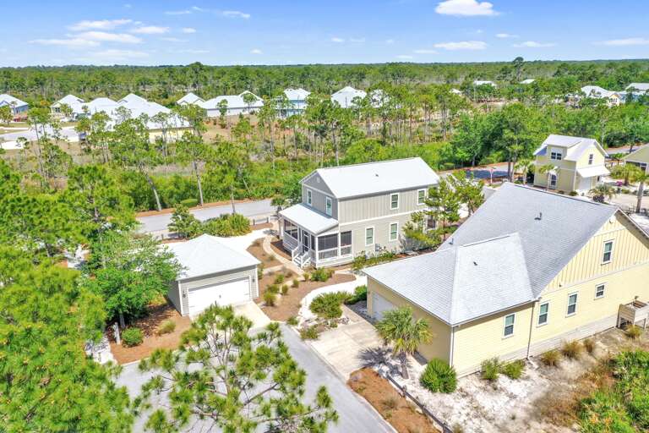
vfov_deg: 46.4
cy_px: 216
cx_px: 324
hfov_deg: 65.5
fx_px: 505
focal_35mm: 28
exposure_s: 1/400
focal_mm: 10.26
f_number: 5.6
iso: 100
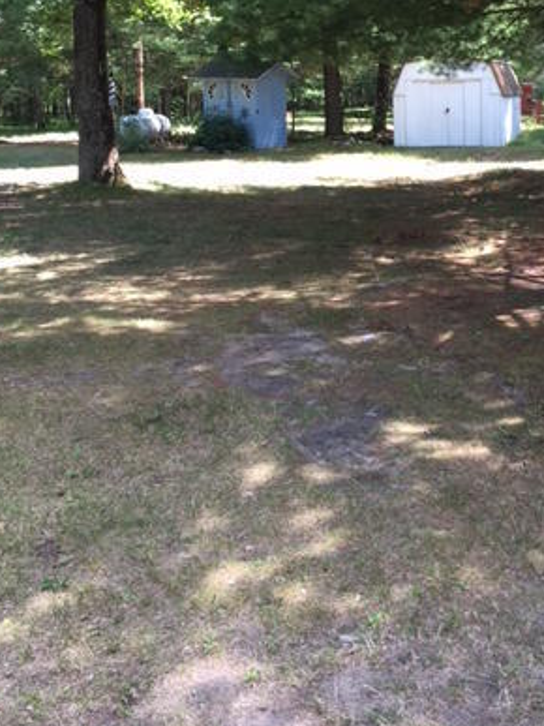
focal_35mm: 48
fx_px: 1006
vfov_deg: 38.9
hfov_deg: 29.8
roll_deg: +0.4
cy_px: 206
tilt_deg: -6.8
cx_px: 409
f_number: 2.2
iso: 32
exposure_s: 1/120
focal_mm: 4.15
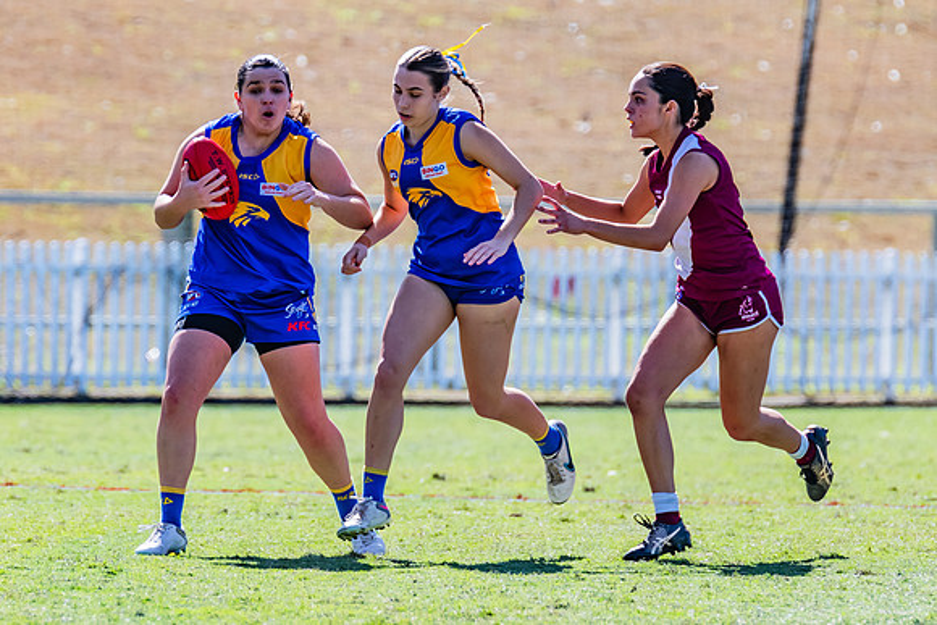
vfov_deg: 2.1
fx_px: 17230
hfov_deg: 3.1
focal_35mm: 662
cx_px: 385
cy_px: 266
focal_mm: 420
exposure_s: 1/1600
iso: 800
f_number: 7.1
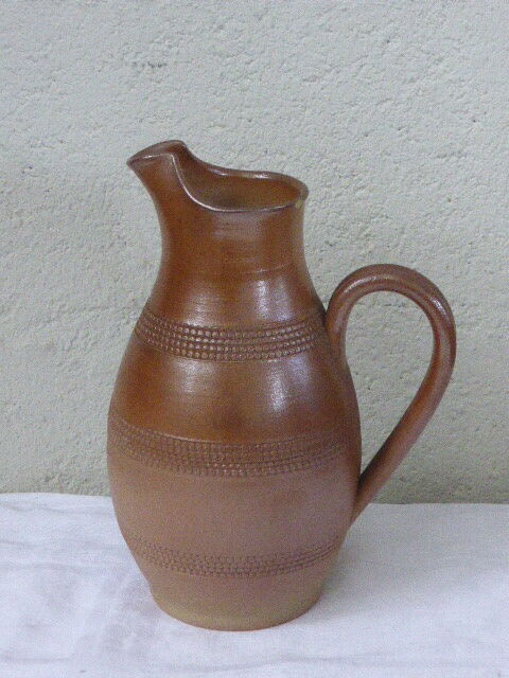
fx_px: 1451
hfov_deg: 19.9
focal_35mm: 74
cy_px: 339
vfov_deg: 26.3
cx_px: 254
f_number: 5
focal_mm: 12.5
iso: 1600
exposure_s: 1/160
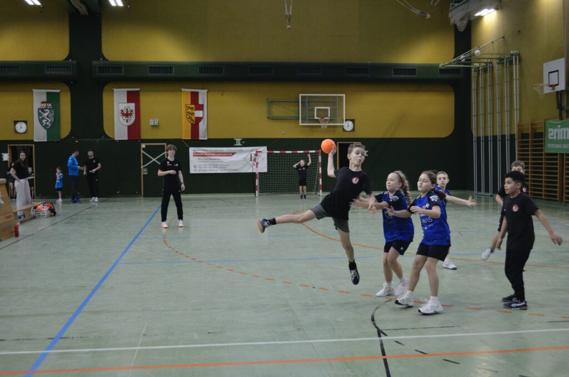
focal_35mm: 42
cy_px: 188
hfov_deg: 46.5
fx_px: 662
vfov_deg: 31.7
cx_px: 284
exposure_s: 1/500
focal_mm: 28
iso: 1600
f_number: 4.5
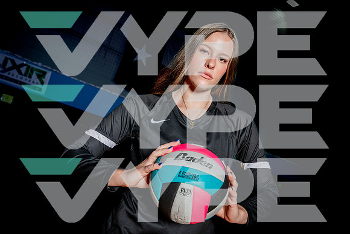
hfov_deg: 60.2
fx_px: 302
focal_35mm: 31
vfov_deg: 42.3
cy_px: 117
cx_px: 175
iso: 250
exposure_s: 1/200
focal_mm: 28
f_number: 4.5
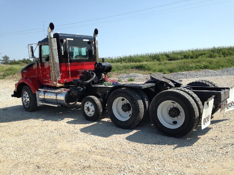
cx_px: 117
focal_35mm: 33
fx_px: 223
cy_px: 88
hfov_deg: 55.4
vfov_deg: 42.9
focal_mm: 4.12
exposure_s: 1/1130
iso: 50
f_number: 2.4
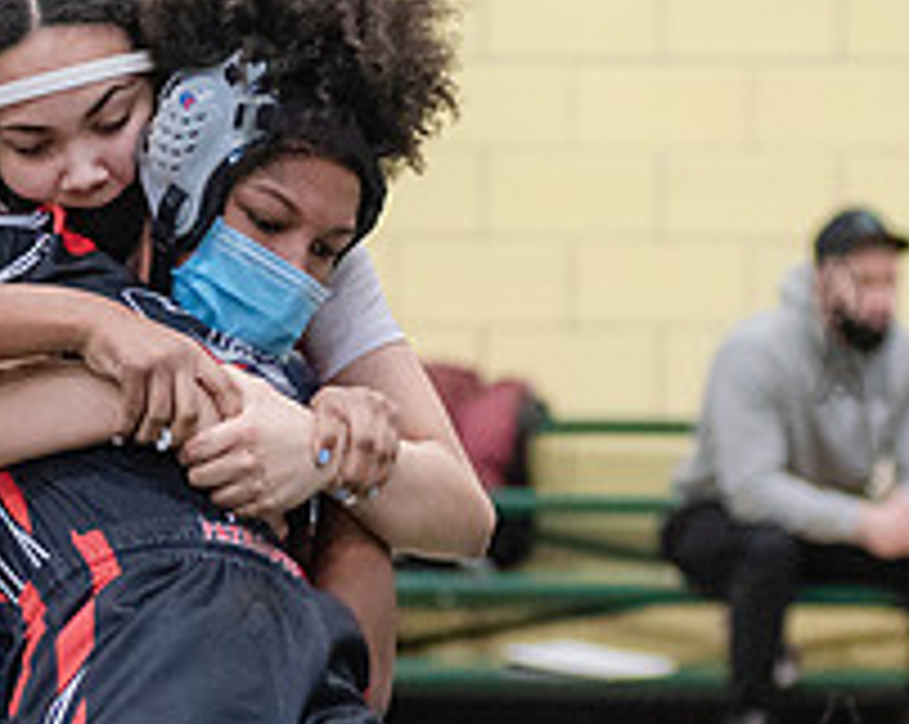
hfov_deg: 7.9
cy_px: 542
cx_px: 256
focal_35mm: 244
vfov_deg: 6.3
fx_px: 6555
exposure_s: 1/400
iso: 4000
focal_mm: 80
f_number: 3.5
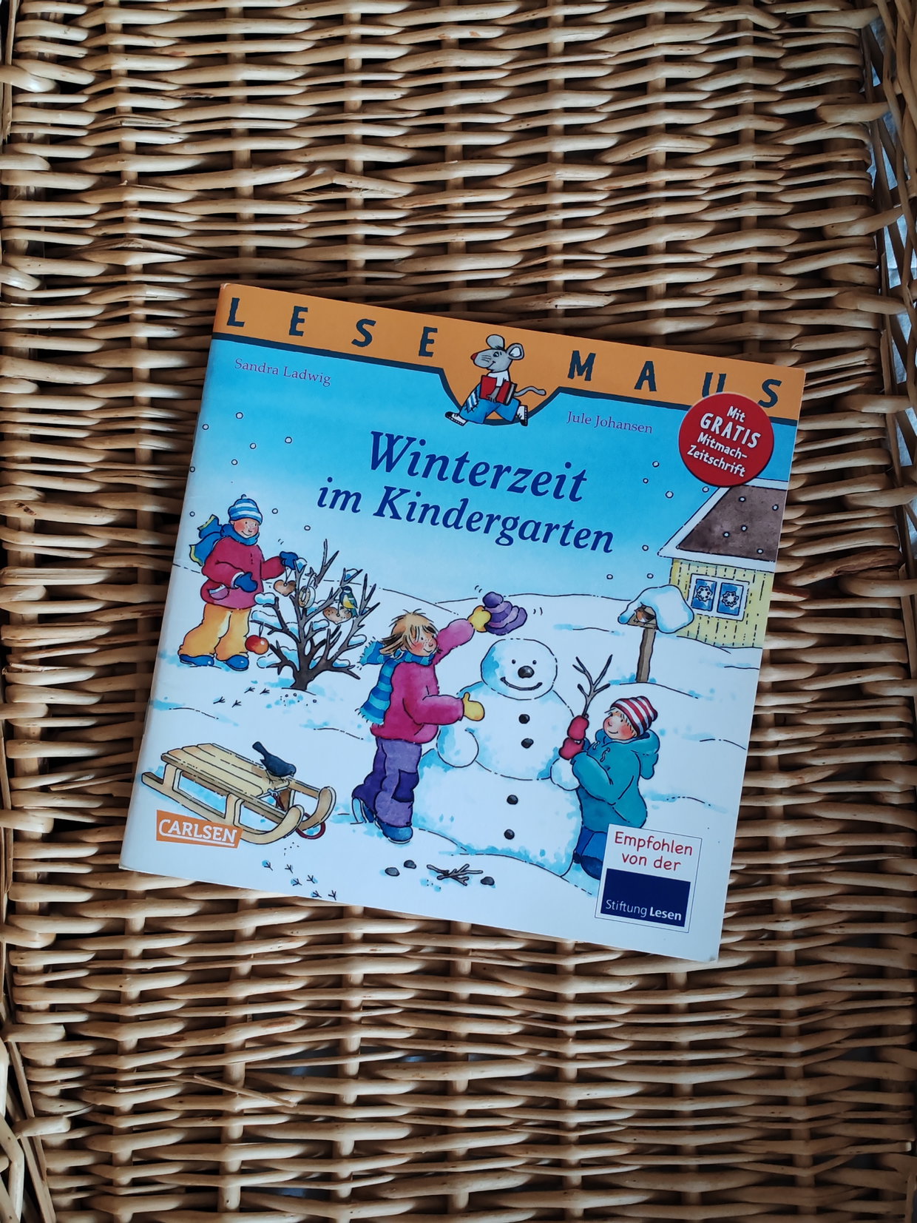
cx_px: 458
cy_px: 612
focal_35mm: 54
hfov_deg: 27.0
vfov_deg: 35.5
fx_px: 1907
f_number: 1.9
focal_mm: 6.12
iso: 800
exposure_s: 1/100
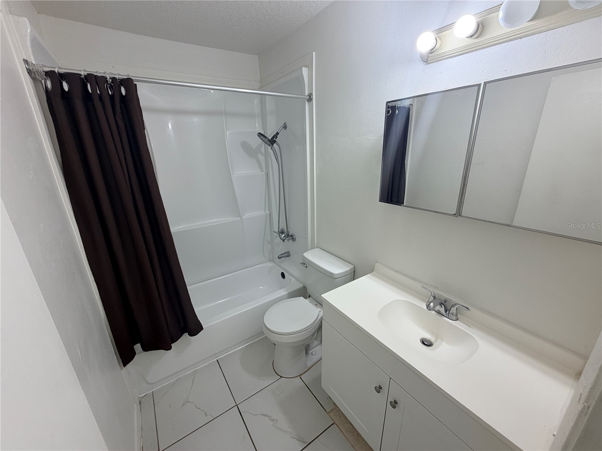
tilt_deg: -17.8
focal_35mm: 14
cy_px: 226
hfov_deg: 102.1
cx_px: 301
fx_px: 243
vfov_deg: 85.7
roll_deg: +1.6
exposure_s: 1/120
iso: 100
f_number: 2.2
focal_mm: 2.22
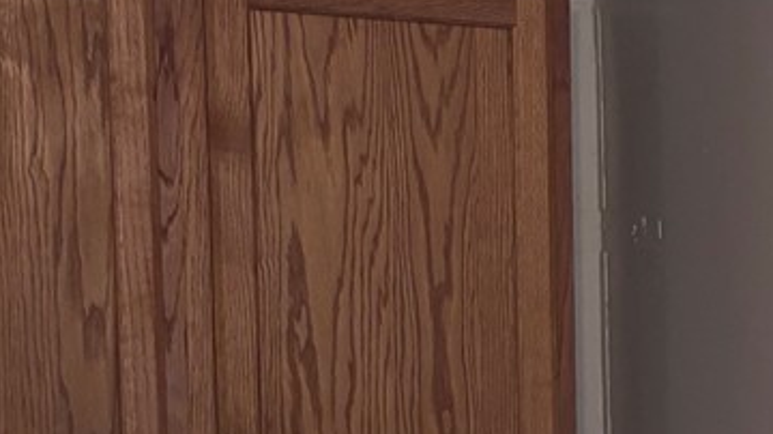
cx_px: 1370
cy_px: 582
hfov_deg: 14.9
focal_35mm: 126
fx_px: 2581
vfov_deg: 9.4
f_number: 1.6
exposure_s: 1/60
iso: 125
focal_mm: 5.96
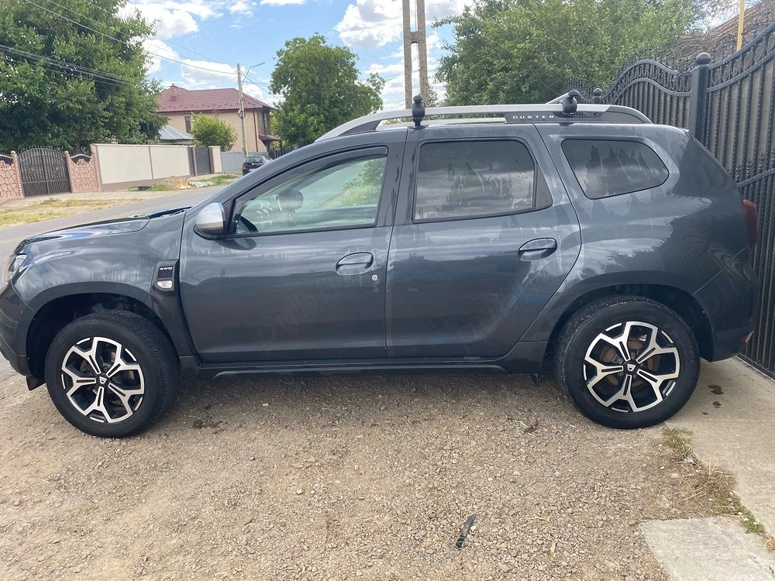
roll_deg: +1.7
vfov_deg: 53.1
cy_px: 290
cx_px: 388
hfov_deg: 67.3
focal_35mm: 26
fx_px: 582
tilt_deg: -13.1
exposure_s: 1/519
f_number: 1.8
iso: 32
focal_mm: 4.25
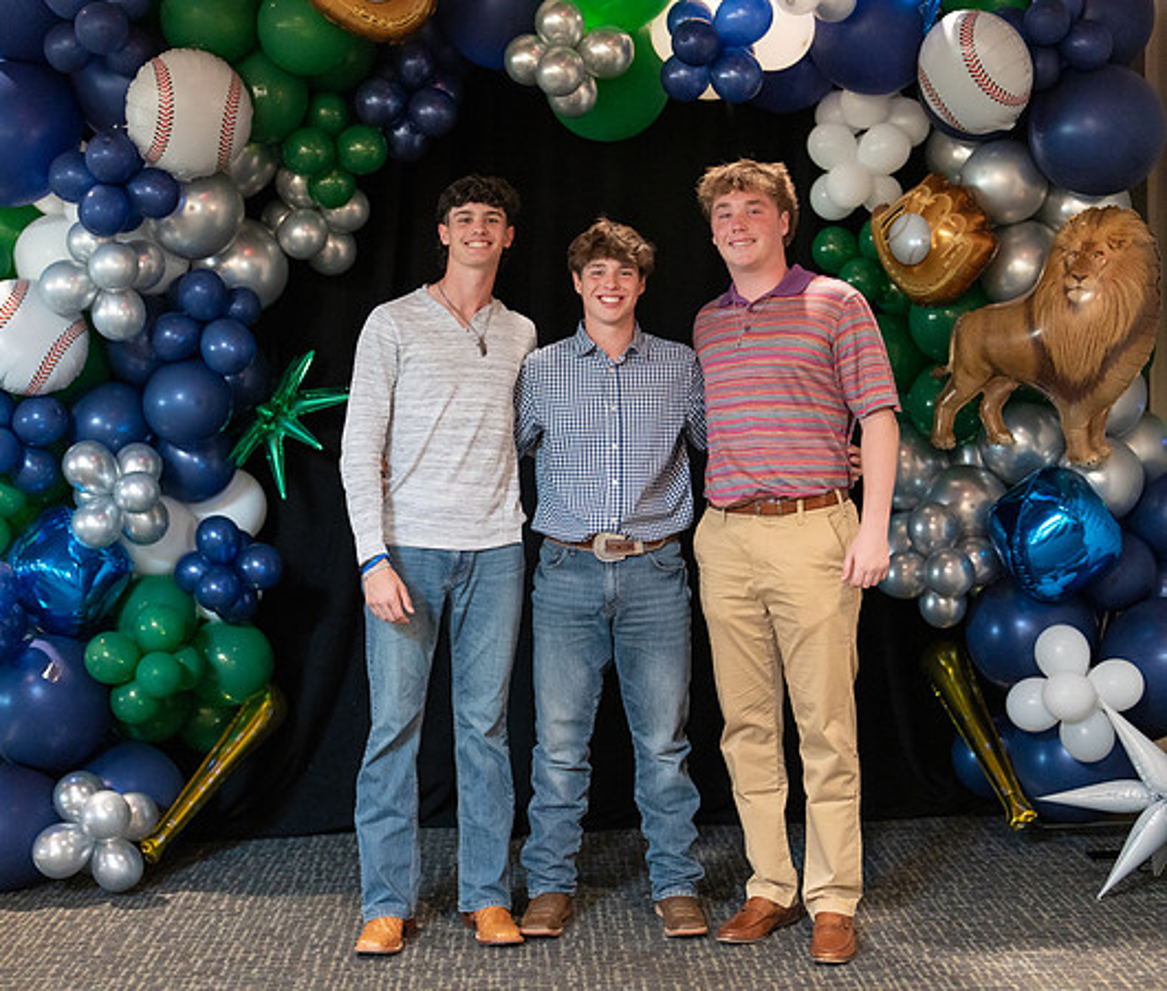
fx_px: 2068
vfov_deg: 26.9
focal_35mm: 58
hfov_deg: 31.5
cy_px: 495
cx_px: 587
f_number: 1.2
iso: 1600
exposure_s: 1/320
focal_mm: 50
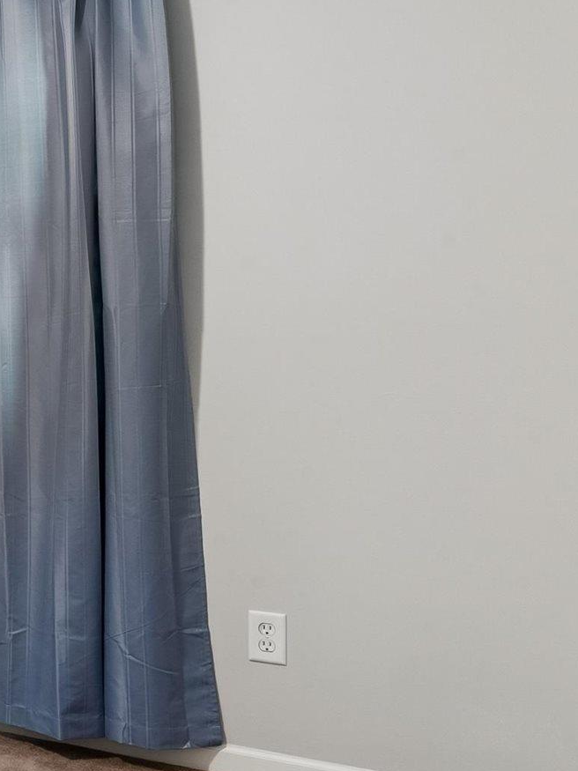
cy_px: 351
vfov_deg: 35.5
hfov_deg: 18.9
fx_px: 1203
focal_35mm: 54
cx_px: -531
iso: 400
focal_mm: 16
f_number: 16
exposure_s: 1.6
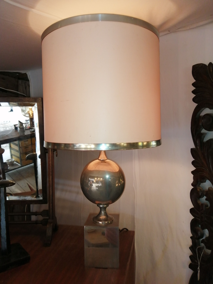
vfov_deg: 67.3
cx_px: 106
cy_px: 142
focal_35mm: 26
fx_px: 213
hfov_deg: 53.1
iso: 100
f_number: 1.8
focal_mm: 3.6
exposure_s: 1/100
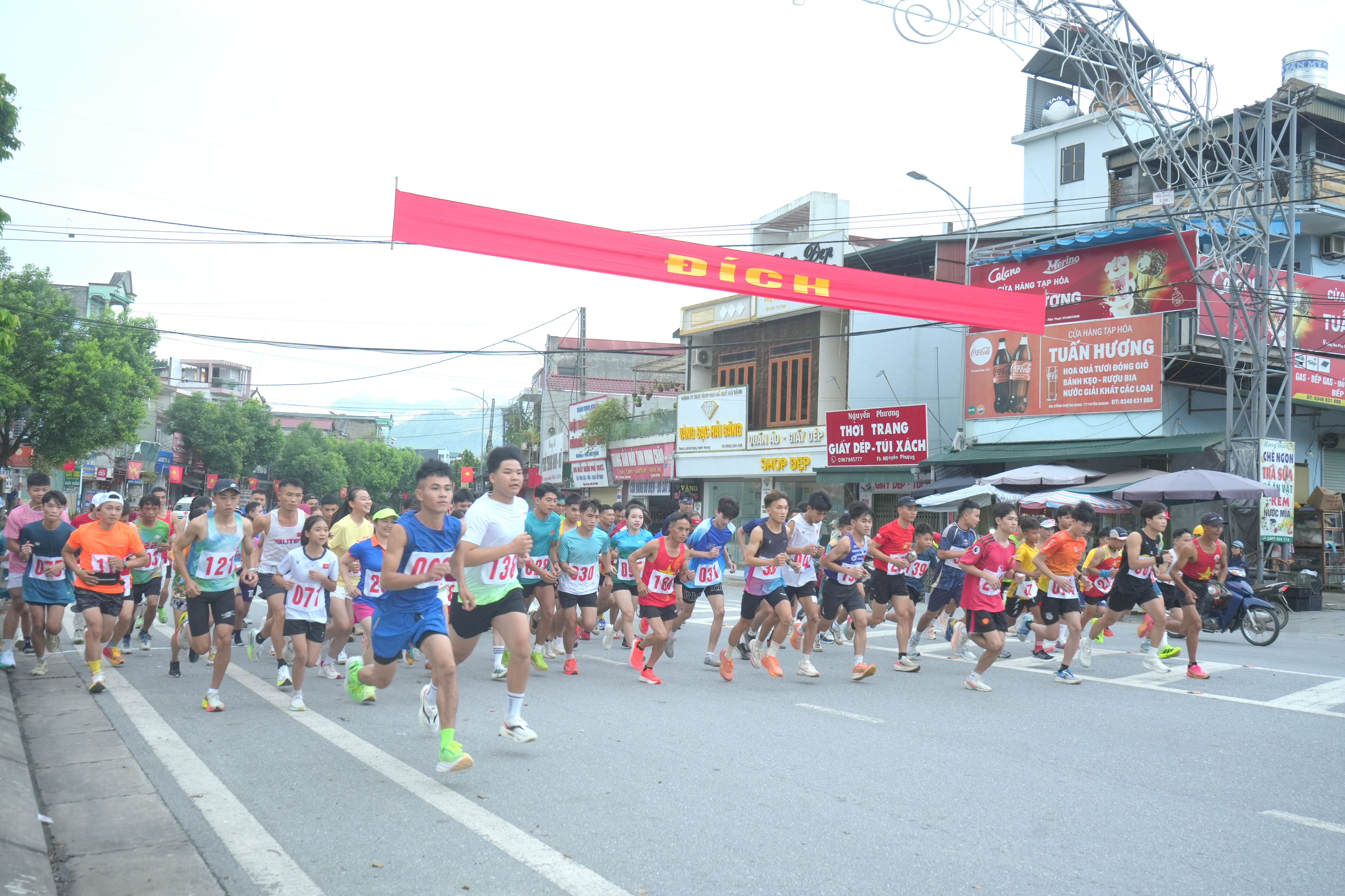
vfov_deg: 40.0
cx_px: 672
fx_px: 1233
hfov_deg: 57.2
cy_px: 448
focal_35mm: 33
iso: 400
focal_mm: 33
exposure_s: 1/320
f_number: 7.1
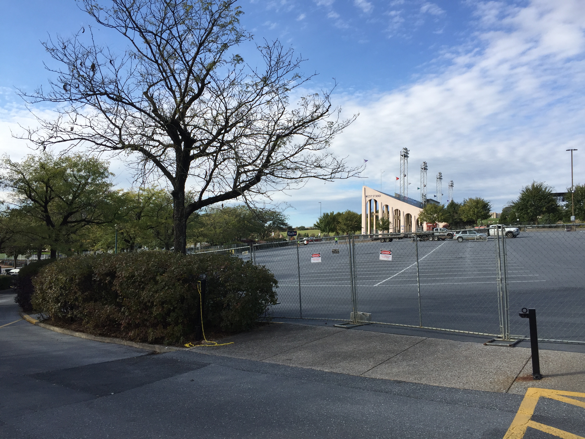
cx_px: 292
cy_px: 220
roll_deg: -0.1
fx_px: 490
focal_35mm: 29
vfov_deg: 48.2
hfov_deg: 61.7
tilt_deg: +3.4
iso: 32
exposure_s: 1/1464
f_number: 2.2
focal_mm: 4.15
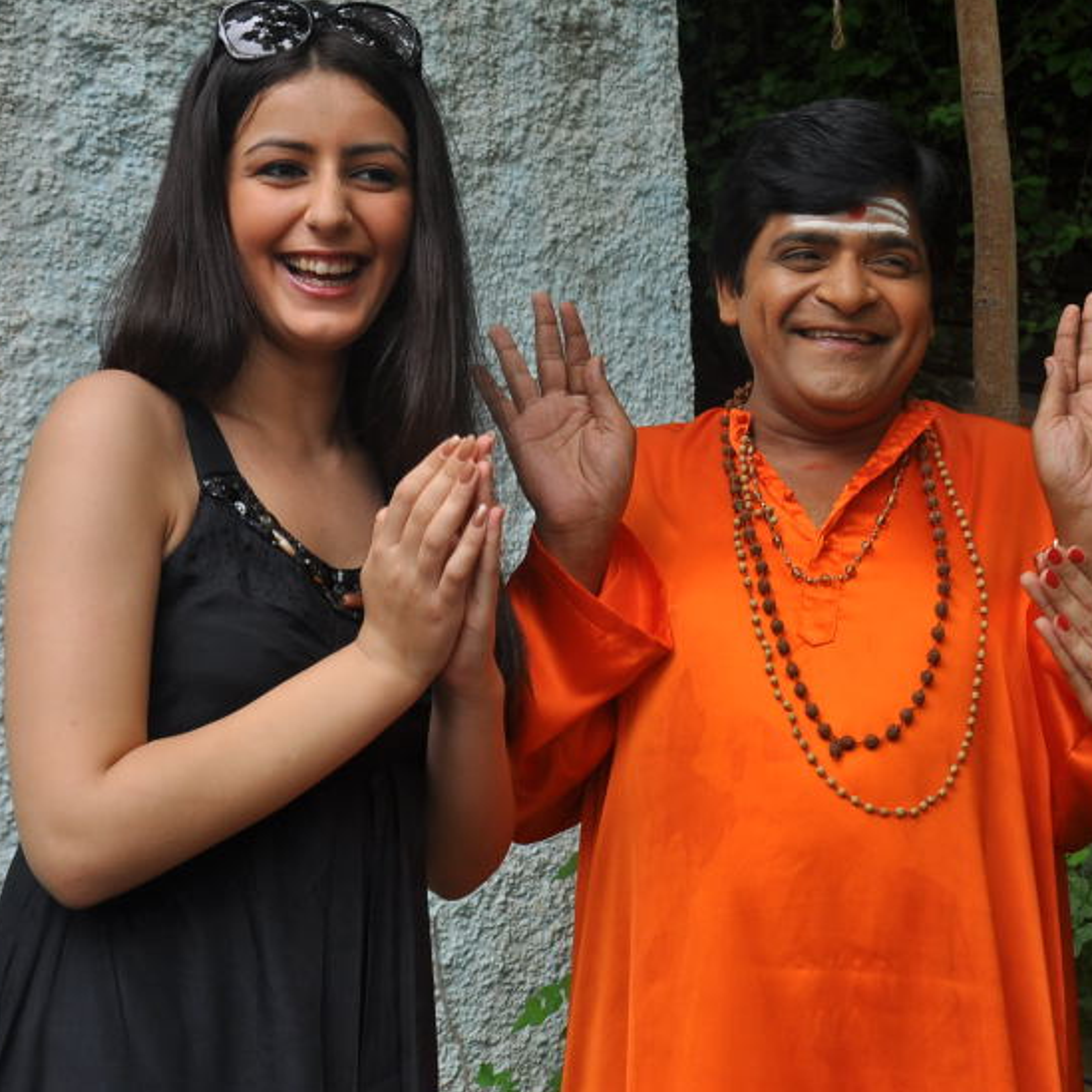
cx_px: 861
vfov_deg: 22.8
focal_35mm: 76
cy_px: 501
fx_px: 2712
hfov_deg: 22.5
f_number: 9
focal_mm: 32
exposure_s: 1/160
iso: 250
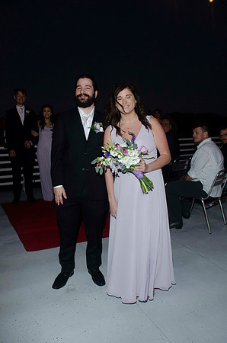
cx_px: 114
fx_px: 285
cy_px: 172
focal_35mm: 30
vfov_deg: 62.0
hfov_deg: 43.4
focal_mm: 20
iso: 800
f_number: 5.6
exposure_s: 1/125
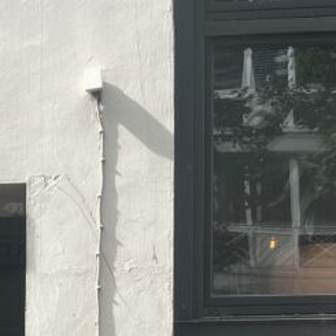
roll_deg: +0.2
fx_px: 1054
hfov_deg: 17.8
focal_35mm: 96
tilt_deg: +4.3
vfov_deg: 17.3
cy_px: 406
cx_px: 29
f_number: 1.5
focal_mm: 5.7
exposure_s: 1/353
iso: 50
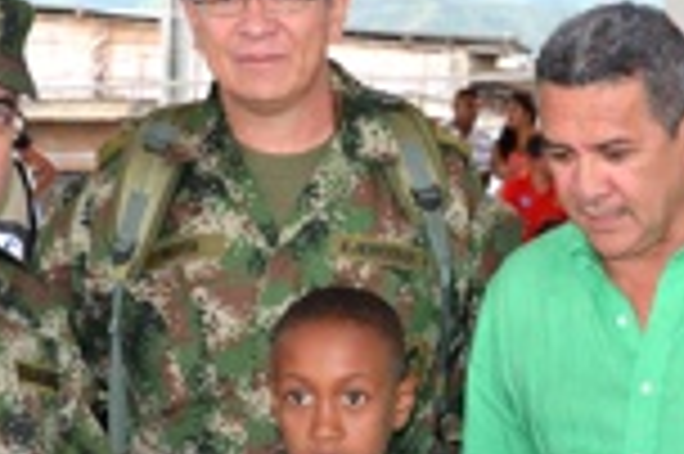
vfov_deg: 10.0
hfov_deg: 14.9
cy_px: 503
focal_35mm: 136
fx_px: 2578
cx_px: 626
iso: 200
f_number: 5.6
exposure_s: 1/160
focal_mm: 25
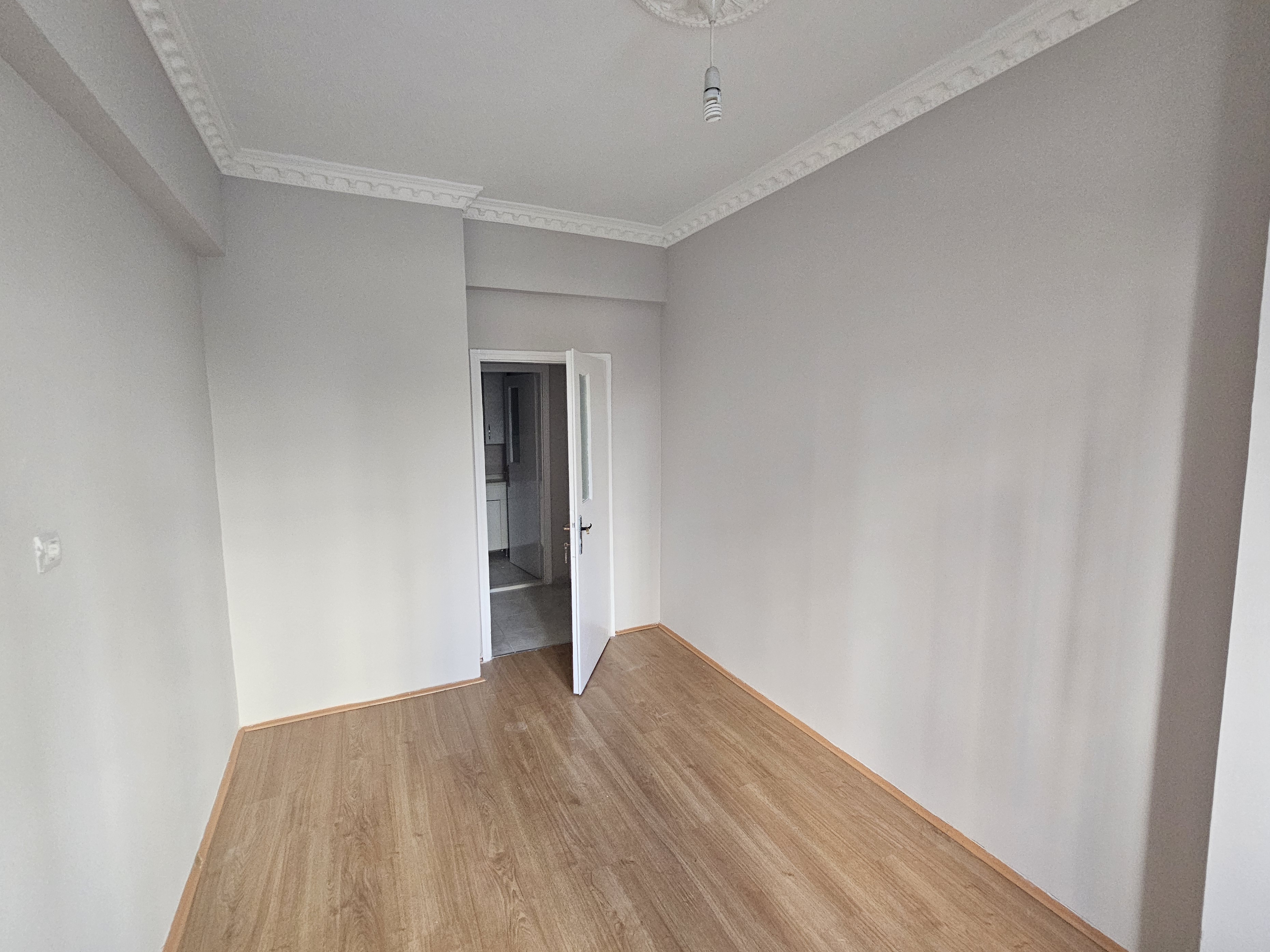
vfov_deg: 85.7
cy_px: 462
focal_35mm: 14
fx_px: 514
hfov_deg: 102.1
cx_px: 629
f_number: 2.2
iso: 250
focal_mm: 2.2
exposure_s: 1/100
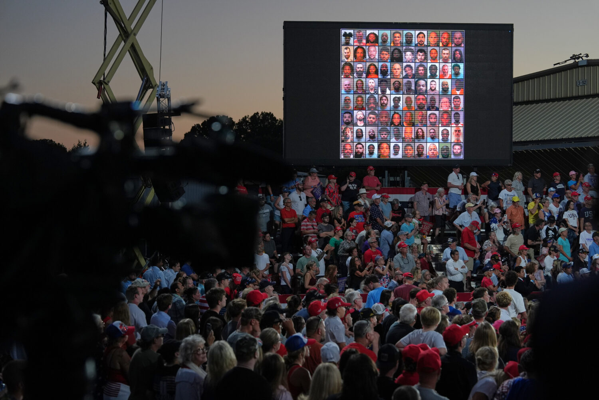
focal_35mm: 70
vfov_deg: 19.5
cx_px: 300
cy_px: 200
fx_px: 1165
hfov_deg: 28.8
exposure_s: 1/640
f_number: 4
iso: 1250
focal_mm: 70
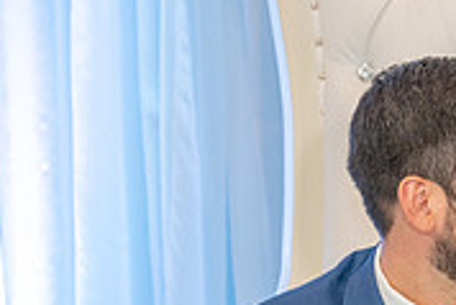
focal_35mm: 228
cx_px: 733
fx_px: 2890
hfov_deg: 8.8
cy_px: 363
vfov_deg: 6.0
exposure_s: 1/160
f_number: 3.2
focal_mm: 70
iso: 1000
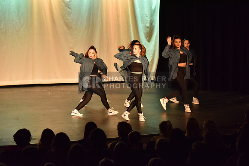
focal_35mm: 120
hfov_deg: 17.1
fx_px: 830
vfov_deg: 11.4
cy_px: 83
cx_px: 124
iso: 2000
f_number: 4
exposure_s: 1/200
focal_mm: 120
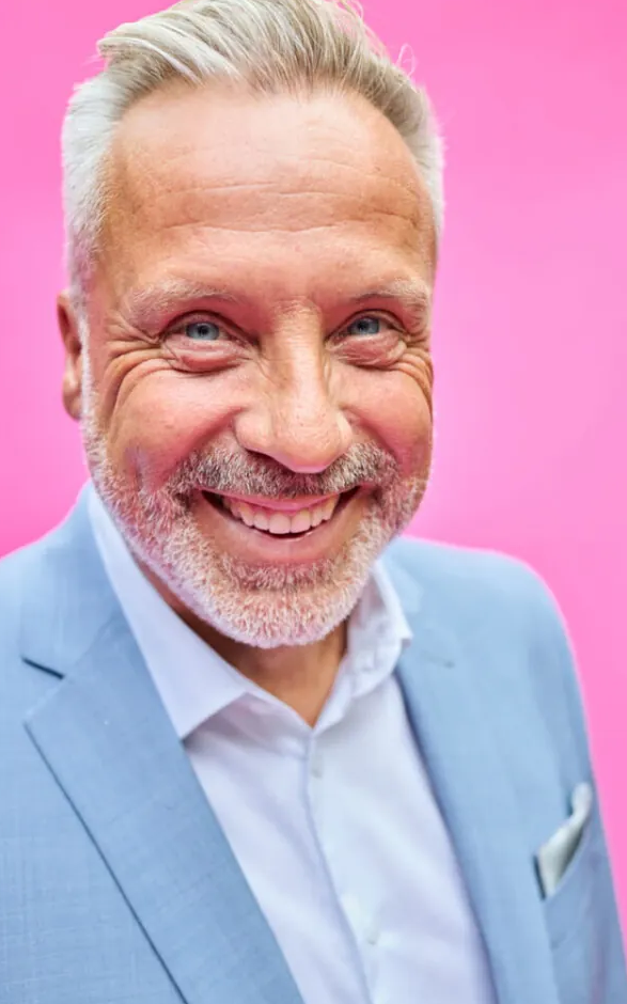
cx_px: 296
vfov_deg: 48.2
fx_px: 1122
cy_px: 503
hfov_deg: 31.2
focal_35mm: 41
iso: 500
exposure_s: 1/320
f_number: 2.8
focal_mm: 35
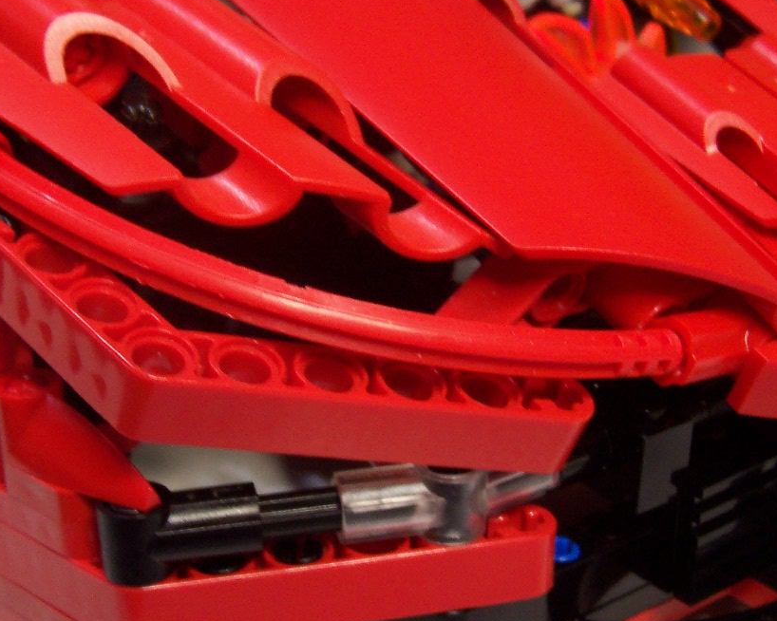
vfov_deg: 28.5
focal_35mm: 53
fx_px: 1219
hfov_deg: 35.3
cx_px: 332
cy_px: 367
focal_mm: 5.6
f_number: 2.8
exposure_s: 1/20
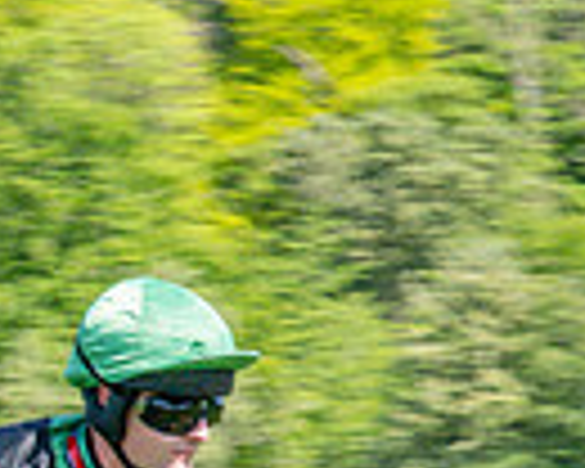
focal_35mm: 494
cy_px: 1034
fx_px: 8553
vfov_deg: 3.1
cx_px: -224
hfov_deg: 3.9
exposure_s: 1/160
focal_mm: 70
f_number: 18
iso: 200
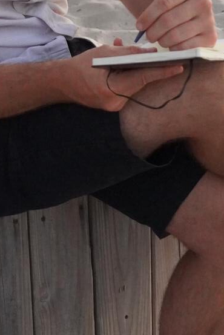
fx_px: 997
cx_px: 133
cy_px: -1
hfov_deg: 12.8
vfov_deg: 18.6
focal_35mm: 107
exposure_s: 1/160
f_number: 4
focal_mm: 22
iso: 4000
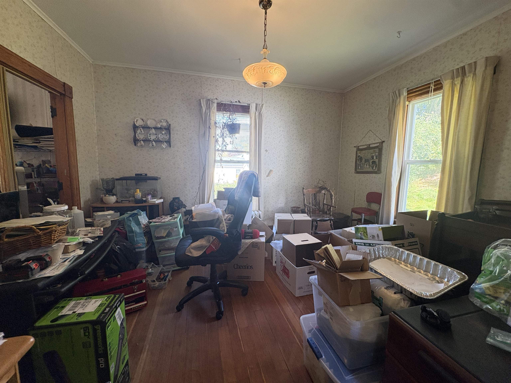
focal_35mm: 14
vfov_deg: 85.7
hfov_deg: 102.1
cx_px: 256
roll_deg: -0.8
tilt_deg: -6.2
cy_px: 192
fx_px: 207
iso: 250
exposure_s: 1/59
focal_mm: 2.22
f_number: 2.2
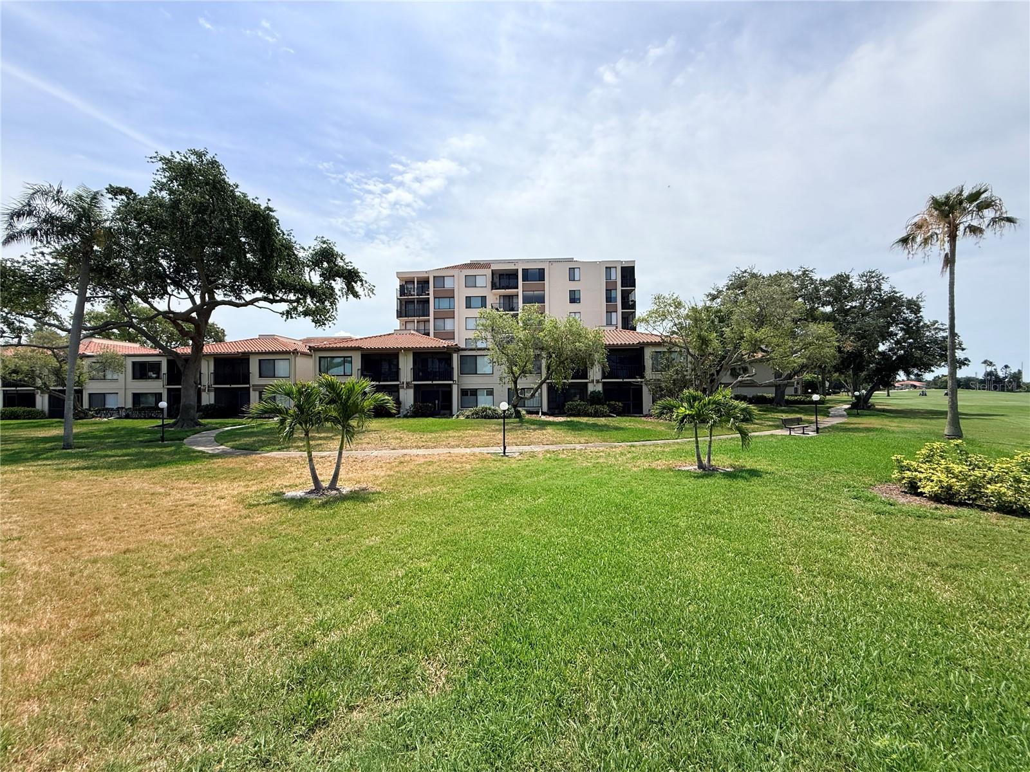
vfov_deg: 85.7
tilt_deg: +1.6
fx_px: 417
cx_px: 515
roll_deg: +0.8
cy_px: 386
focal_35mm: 14
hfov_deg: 102.1
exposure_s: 1/2611
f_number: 2.2
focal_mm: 2.22
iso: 50
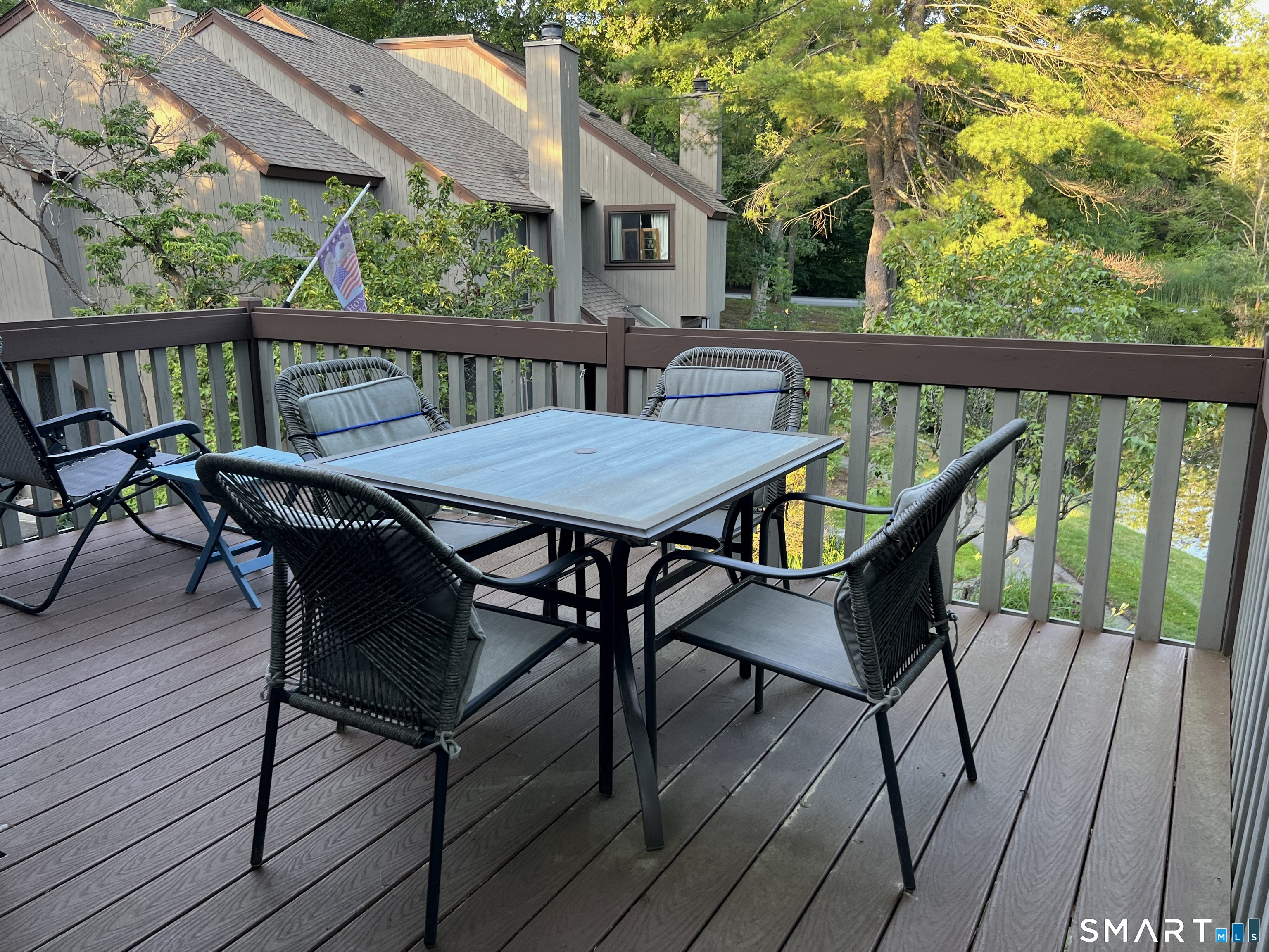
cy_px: 476
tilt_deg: -14.2
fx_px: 953
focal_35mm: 26
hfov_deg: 67.3
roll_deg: +0.6
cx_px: 634
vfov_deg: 53.1
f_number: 1.5
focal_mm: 5.7
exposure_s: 1/121
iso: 64
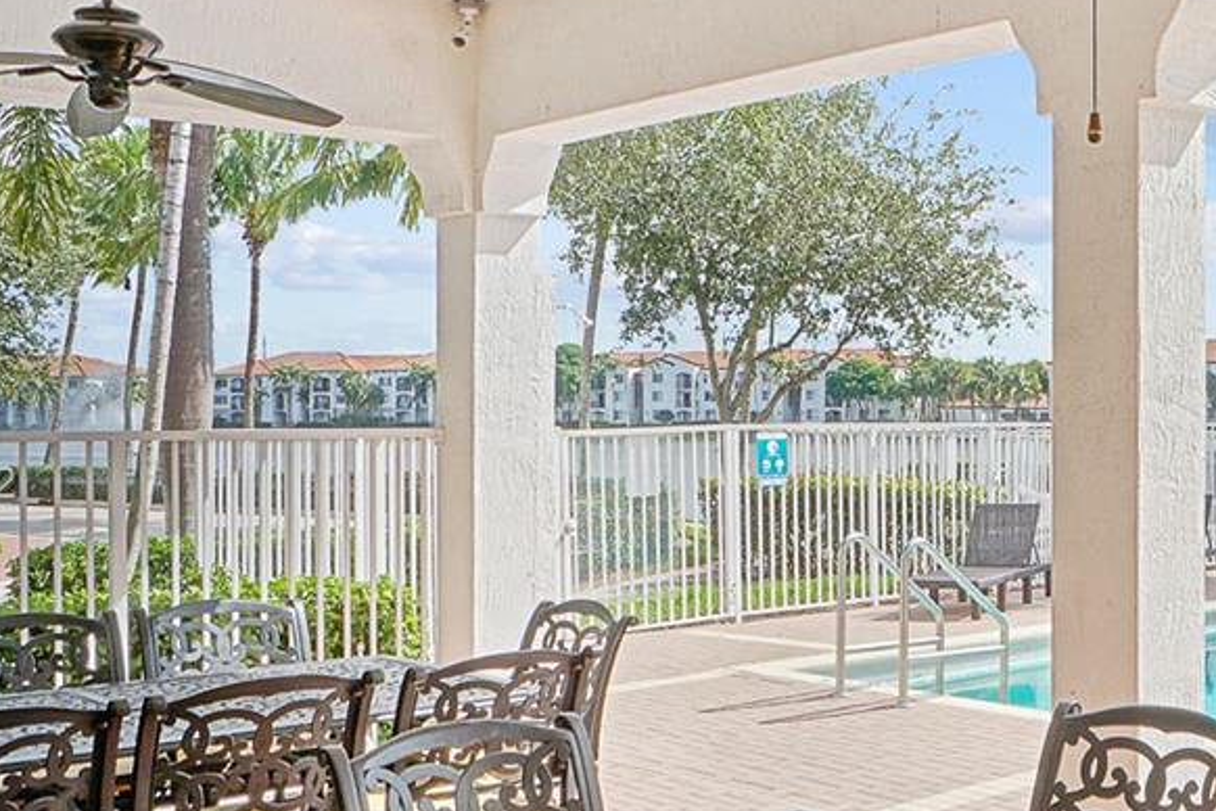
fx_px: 1533
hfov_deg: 40.9
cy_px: 487
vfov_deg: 29.6
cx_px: 1020
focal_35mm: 45
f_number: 16
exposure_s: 1/60
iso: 160
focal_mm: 11
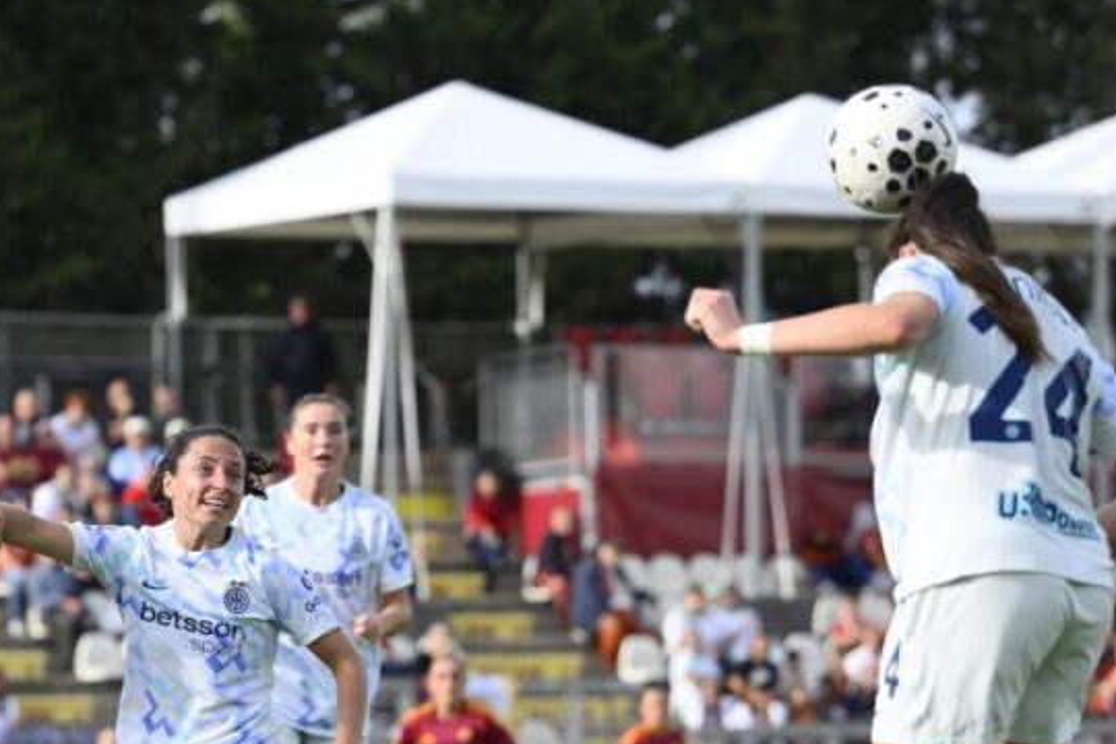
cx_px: 188
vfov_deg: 5.8
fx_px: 7346
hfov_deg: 8.7
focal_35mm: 237
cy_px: 664
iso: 500
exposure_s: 1/5000
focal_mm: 125
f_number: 3.2
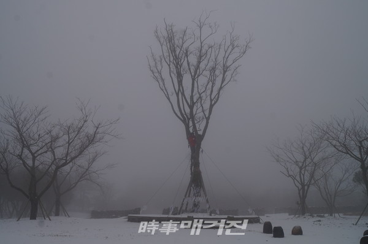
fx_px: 367
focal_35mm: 36
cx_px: 184
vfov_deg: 36.8
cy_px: 122
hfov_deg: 53.2
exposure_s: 1/100
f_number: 9
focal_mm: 24
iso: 100
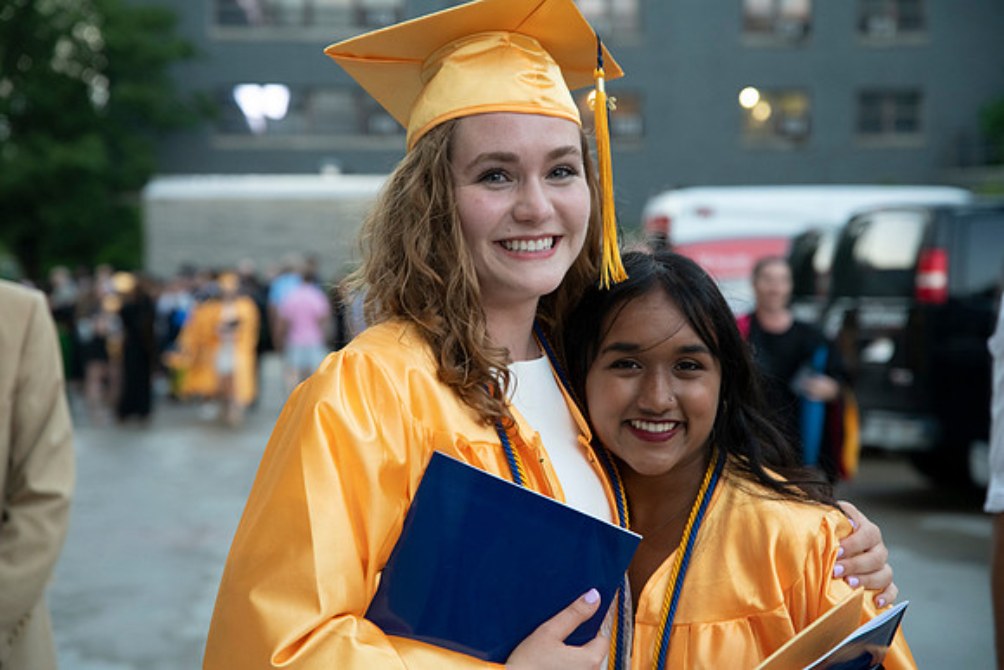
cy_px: 335
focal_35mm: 70
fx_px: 1953
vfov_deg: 19.5
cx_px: 502
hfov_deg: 28.8
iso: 2000
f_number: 4
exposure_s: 1/125
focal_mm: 70
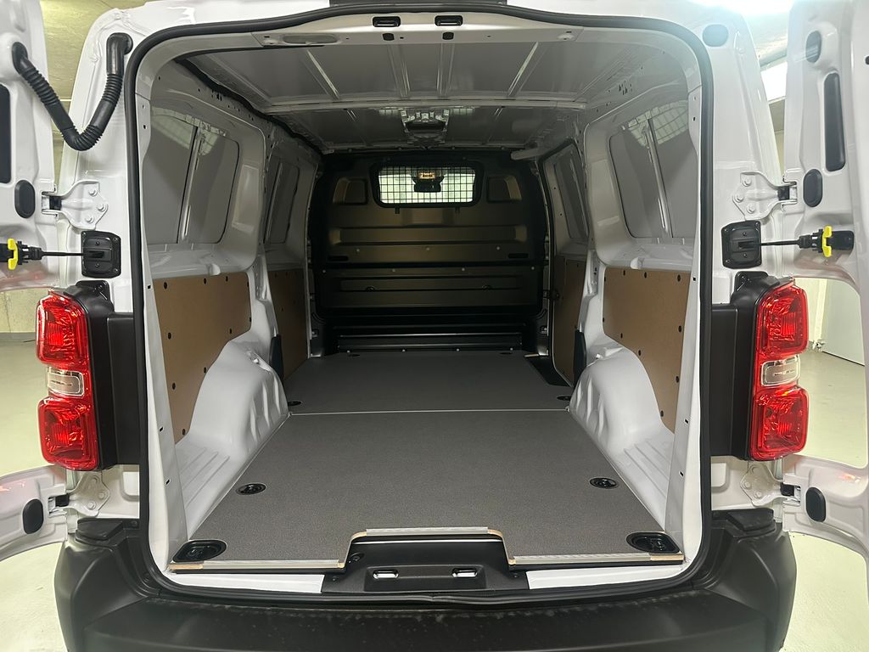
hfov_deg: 71.6
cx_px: 434
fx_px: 602
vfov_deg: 56.8
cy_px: 326
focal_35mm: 24
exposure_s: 1/33
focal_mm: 6.86
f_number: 1.78
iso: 640
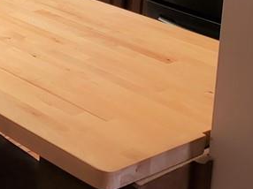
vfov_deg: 15.0
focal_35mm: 93
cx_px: -136
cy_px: -76
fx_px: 679
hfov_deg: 18.5
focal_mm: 4.3
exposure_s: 1/60
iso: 80
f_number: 1.5
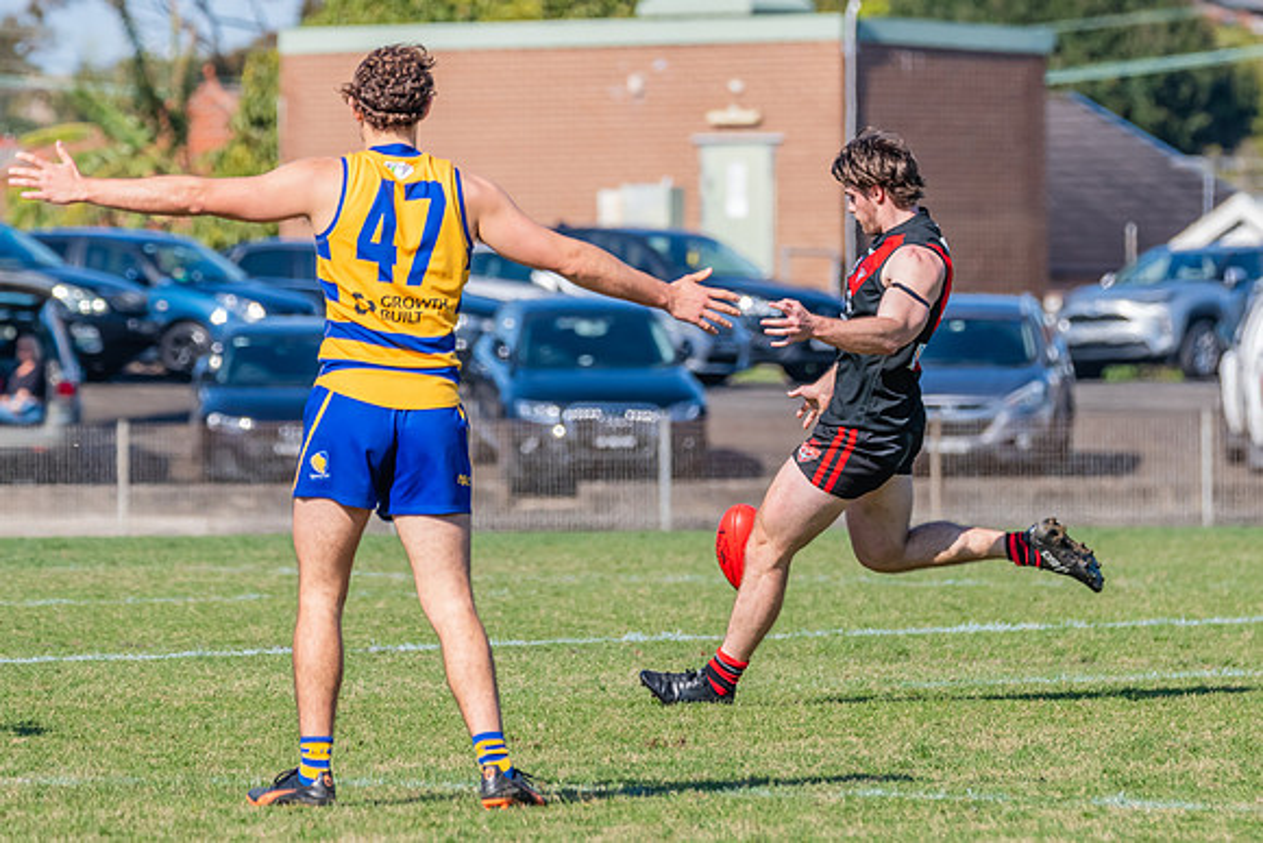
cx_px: 925
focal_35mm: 469
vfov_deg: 2.9
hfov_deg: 4.4
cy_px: 289
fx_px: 16451
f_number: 9
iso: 800
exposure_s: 1/1600
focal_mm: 320
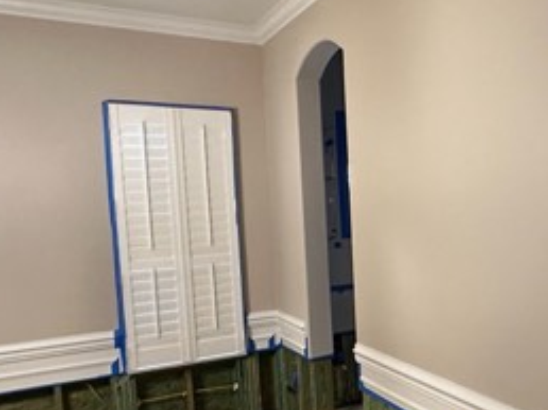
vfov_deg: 37.5
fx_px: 601
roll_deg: +1.9
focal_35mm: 38
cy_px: 252
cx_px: 478
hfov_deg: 45.1
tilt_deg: -3.8
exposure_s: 1/60
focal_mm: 2.22
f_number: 2.2
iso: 640
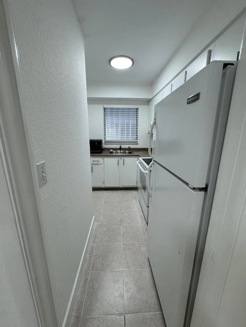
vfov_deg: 102.1
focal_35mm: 14
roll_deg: -0.1
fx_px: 133
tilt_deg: -13.5
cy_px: 164
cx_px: 123
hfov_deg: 85.7
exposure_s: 1/120
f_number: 2.2
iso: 160
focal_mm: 2.22
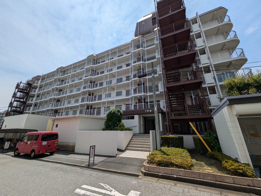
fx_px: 106
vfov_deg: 85.7
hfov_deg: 102.0
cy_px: 98
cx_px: 130
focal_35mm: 14
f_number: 2.2
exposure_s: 1/3436
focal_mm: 1.83
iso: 52
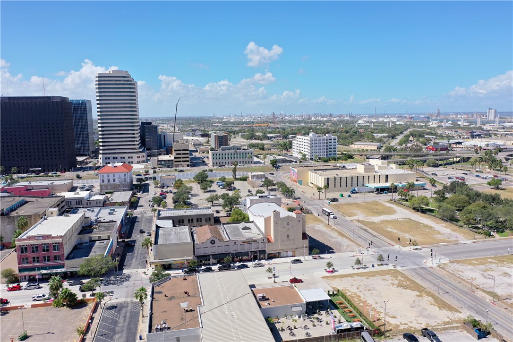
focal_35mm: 28
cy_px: 171
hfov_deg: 65.5
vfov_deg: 46.4
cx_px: 256
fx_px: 399
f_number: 3.2
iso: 100
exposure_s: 1/80
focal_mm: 10.26
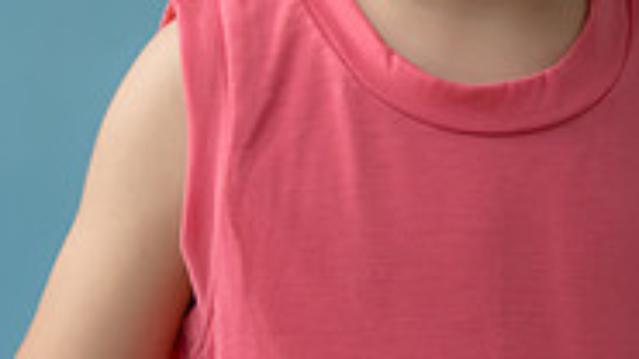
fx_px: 4066
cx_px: 497
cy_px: -135
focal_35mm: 240
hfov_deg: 9.0
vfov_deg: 5.0
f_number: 5.6
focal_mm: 94
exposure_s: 1/160
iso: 1600
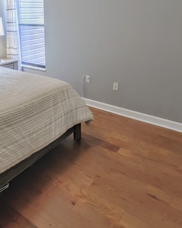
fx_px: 216
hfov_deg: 44.8
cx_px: 54
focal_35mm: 32
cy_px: 70
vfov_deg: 54.2
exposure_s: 1/30
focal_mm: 1.78
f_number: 1.9
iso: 100
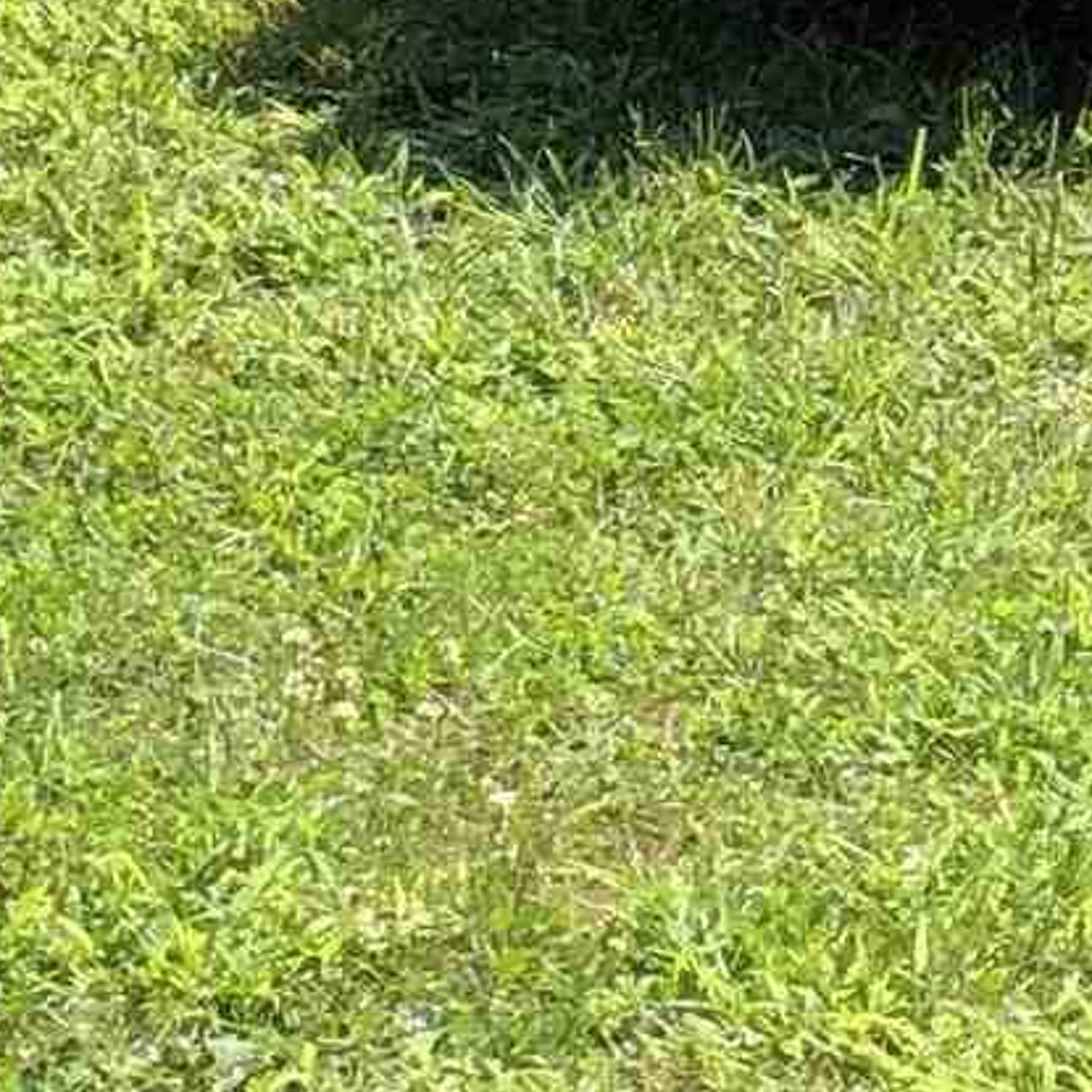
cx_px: 3247
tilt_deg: -8.9
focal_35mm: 340
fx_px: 12135
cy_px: -1176
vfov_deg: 5.1
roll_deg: -1.6
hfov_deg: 4.9
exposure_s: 1/401
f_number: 2.4
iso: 16
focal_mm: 6
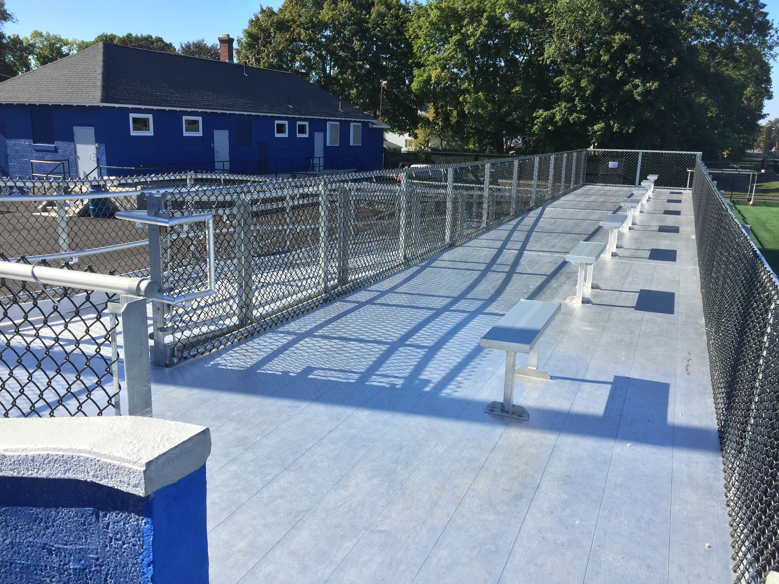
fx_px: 653
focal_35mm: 29
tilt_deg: -13.0
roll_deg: -1.4
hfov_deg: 61.7
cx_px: 390
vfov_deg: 48.2
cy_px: 292
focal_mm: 4.15
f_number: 2.2
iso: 32
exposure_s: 1/1099
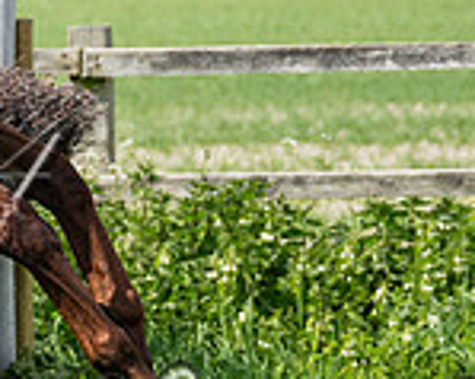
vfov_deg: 4.1
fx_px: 5240
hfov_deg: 5.1
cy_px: -149
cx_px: -459
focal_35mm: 373
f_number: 2.8
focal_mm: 70
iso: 400
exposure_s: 1/5000
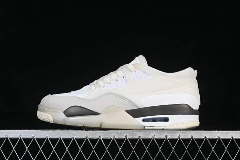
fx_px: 500
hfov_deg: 27.0
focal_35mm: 75
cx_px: 120
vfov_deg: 18.2
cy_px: 80
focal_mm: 50
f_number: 8
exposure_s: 1/80
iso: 160
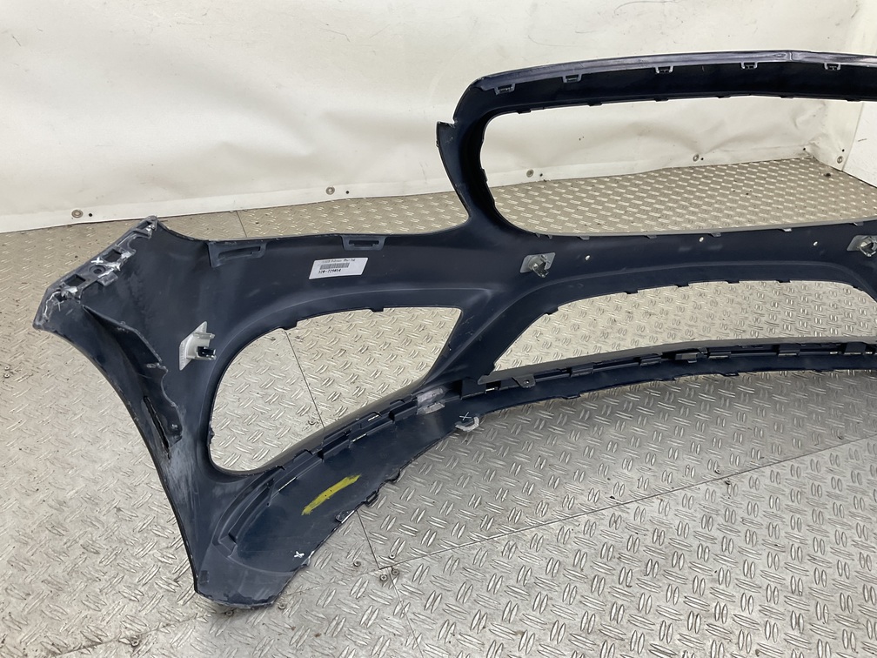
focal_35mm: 29
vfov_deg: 48.2
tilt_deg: -30.5
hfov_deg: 61.7
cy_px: 329
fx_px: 735
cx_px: 438
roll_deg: -8.9
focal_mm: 3
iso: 40
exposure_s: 1/120
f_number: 1.8
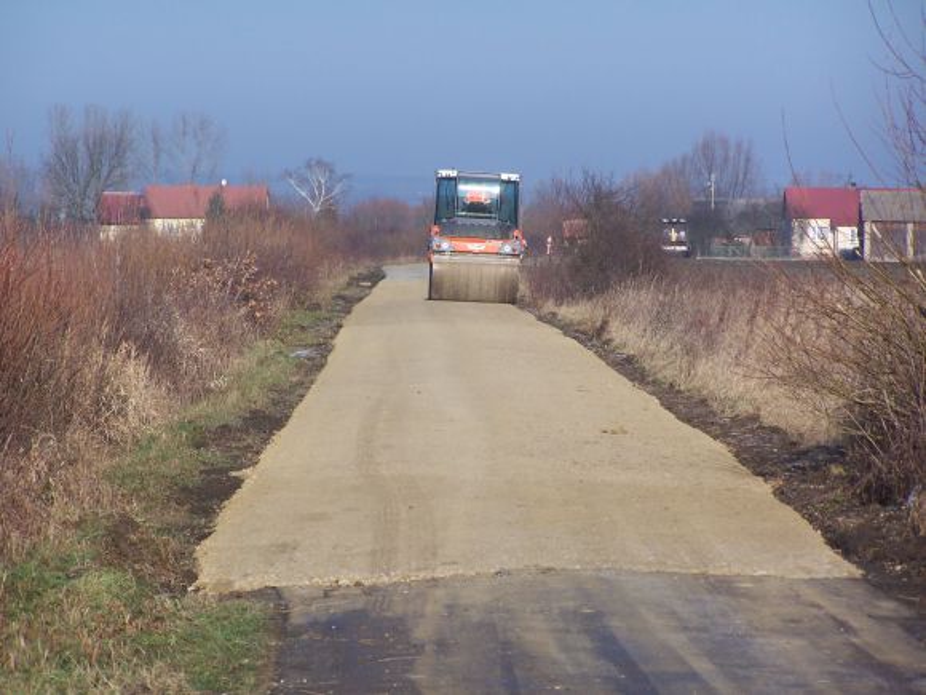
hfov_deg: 9.1
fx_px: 5832
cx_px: 463
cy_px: 348
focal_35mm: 218
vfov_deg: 6.8
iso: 80
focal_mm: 36.2
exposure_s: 1/1000
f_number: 3.2
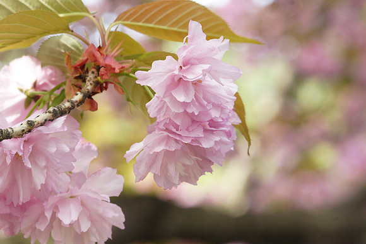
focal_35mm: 150
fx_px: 1525
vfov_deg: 9.2
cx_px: 183
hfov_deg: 13.7
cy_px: 122
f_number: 8
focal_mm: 100
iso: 1000
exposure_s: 1/125
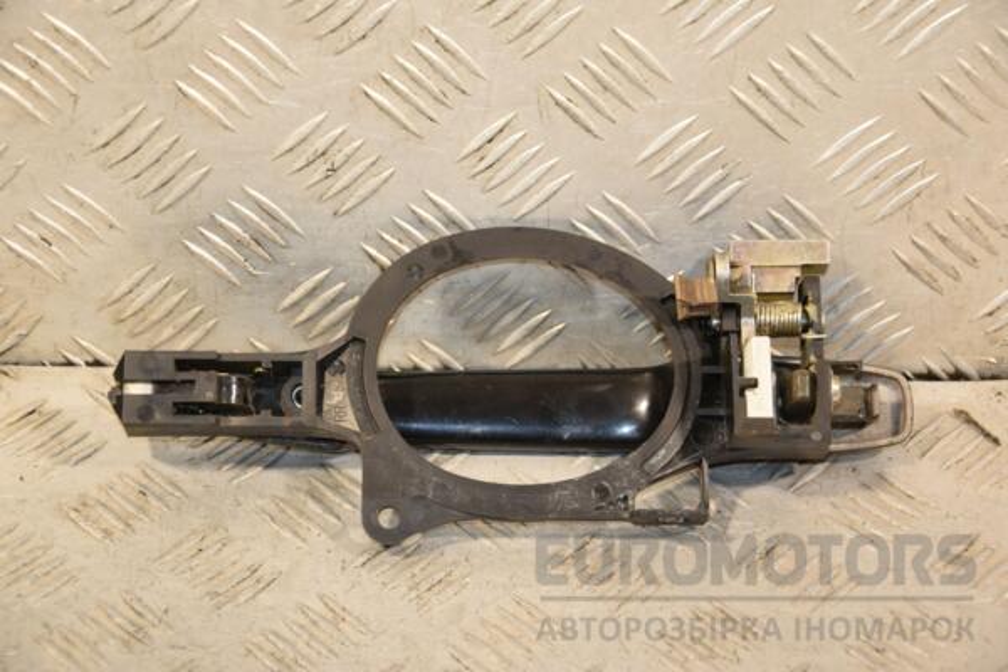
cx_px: 504
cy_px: 336
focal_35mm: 93
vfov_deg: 14.7
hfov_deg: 21.9
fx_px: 2604
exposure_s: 1/160
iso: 800
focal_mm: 62
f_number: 5.3
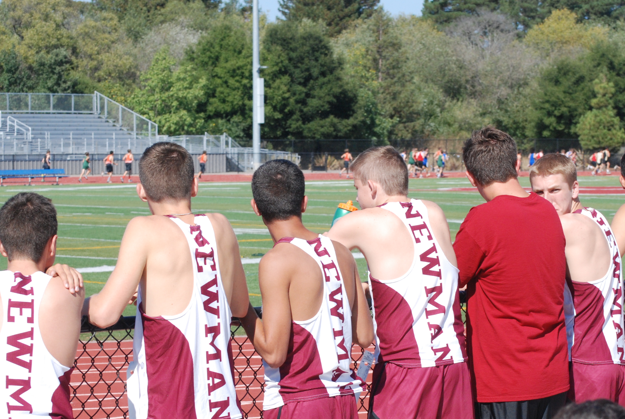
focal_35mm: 128
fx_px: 2221
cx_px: 351
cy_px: 277
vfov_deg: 10.8
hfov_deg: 16.0
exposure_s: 1/500
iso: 400
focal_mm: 55
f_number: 11
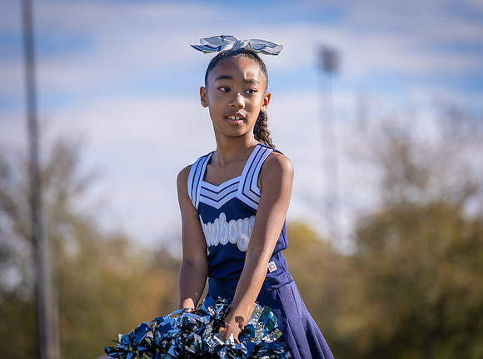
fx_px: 1949
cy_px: 171
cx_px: 240
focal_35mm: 140
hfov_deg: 14.1
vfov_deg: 10.5
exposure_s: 1/1250
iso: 100
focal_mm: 122
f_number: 2.8
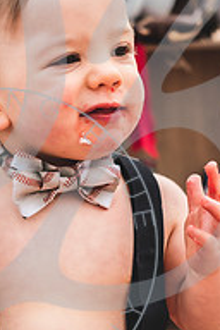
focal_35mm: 117
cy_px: 117
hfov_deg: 11.7
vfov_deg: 17.5
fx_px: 1072
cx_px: 76
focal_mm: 50
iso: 100
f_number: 2.8
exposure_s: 1/400
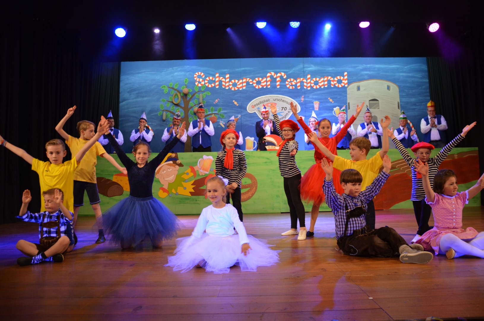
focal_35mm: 27
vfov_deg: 47.7
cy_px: 160
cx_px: 242
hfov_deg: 67.5
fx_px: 362
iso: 800
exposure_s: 1/30
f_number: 3.5
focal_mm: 18
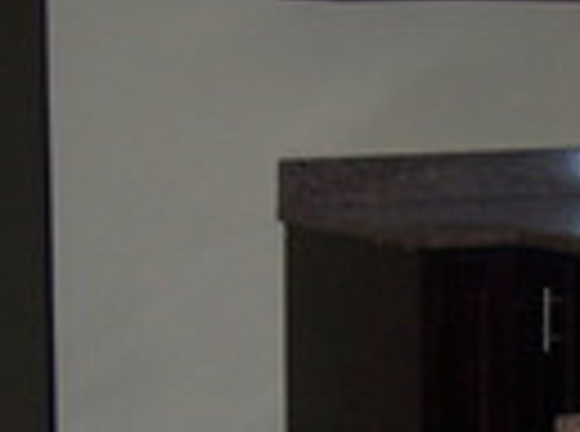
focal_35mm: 194
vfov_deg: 7.6
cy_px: 396
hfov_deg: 10.1
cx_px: 670
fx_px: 3241
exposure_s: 1/60
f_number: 2.8
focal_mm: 8
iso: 100
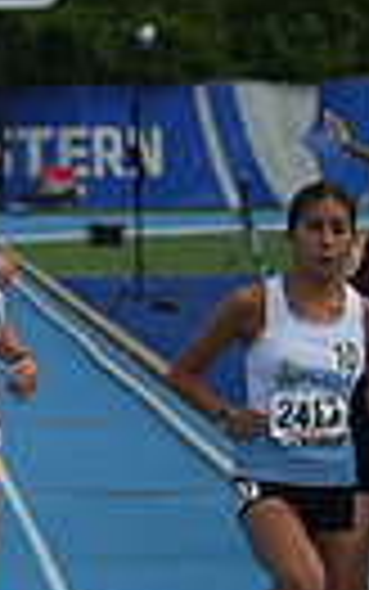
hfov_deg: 2.1
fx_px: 9772
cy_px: 345
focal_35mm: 608
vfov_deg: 3.5
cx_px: -819
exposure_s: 1/5000
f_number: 5.6
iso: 500
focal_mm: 135
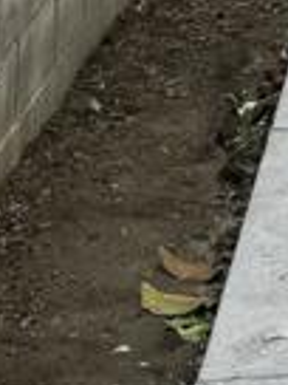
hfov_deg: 7.9
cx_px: 570
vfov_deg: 10.4
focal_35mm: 181
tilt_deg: -11.5
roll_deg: +1.0
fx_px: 2008
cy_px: -275
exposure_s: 1/756
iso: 80
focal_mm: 6.76
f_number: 1.78
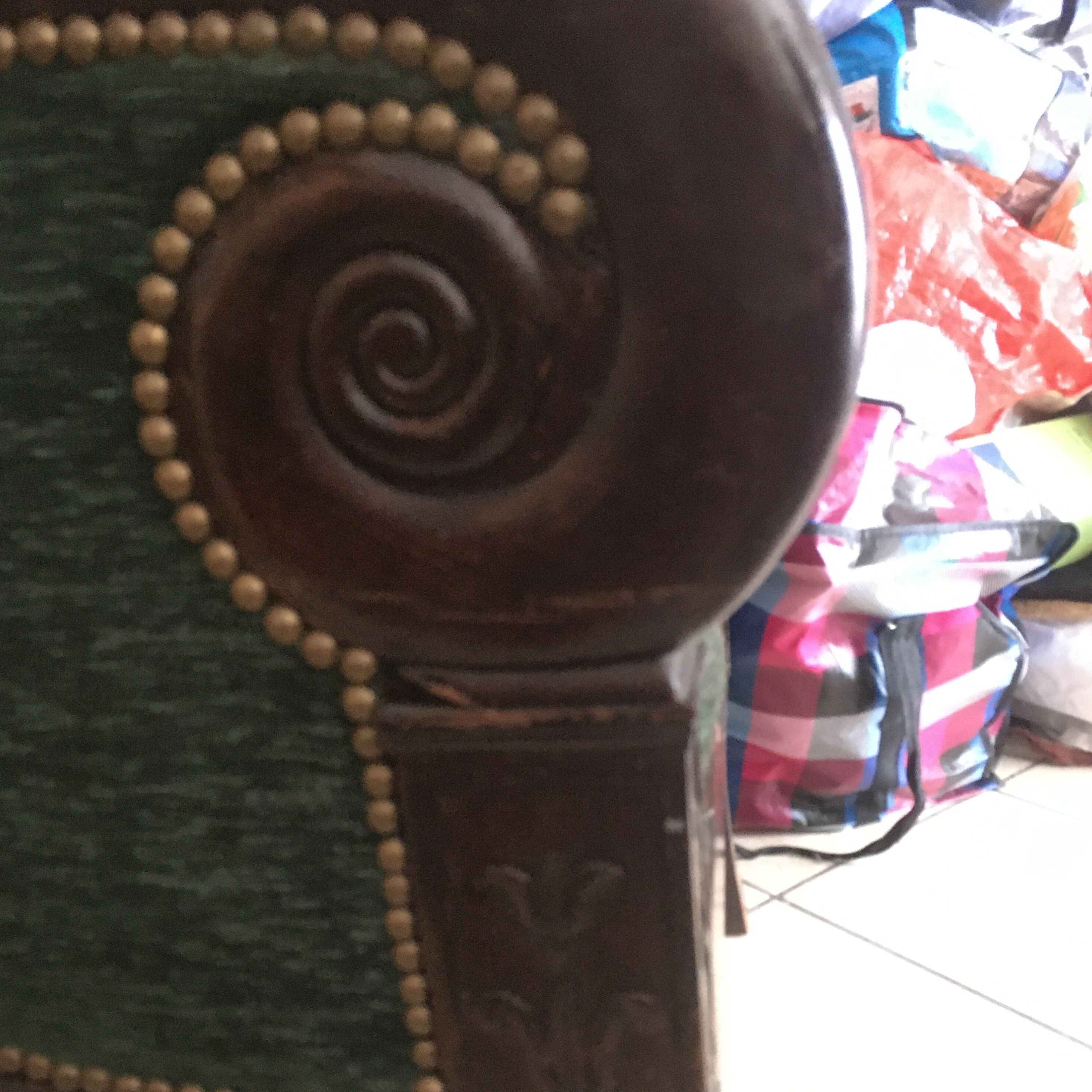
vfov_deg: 46.6
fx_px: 1249
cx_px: 550
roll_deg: +1.1
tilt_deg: -23.0
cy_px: 716
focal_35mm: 35
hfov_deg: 47.2
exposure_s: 1/17
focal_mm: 4.15
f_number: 2.2
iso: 640
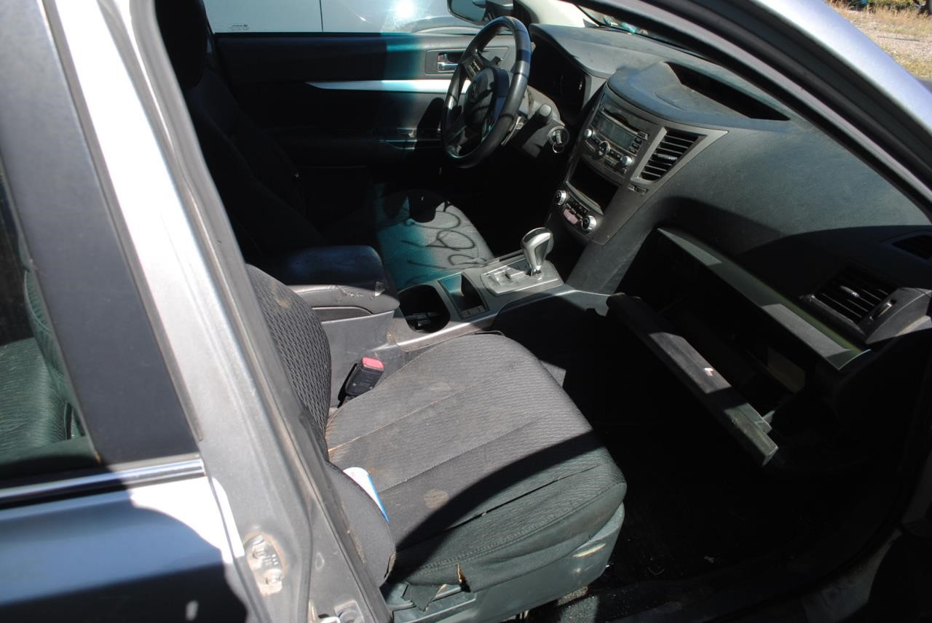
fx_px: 700
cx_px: 466
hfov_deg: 67.3
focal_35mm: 27
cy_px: 312
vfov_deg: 48.0
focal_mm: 18
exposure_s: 1/160
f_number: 6.3
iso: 100
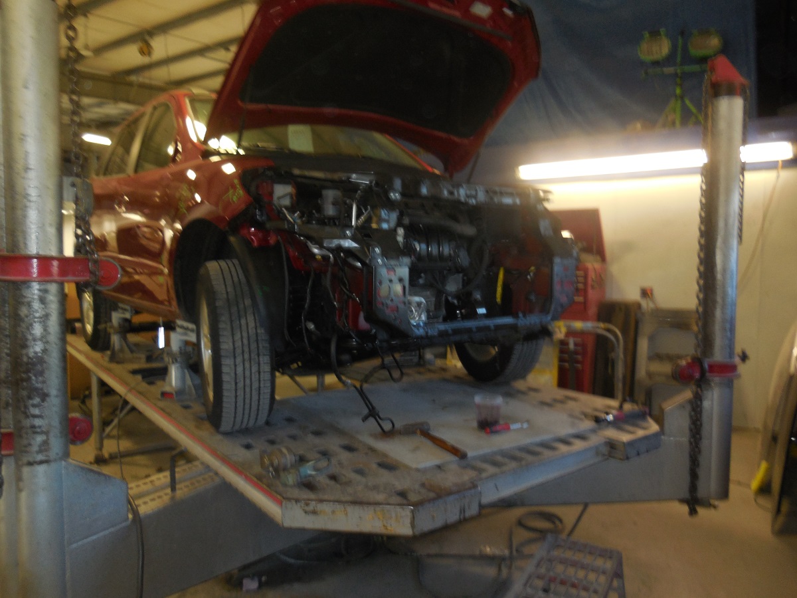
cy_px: 299
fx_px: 576
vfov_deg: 54.9
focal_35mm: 25
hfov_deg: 69.4
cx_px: 398
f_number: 3.1
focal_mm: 4.5
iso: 200
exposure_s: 1/25
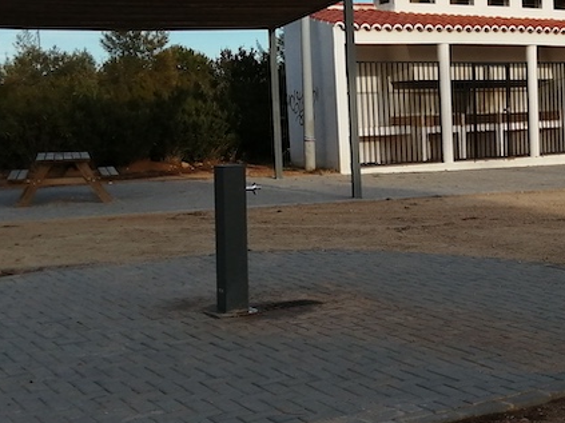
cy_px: 149
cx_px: 485
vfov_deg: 23.2
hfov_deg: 29.7
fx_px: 1028
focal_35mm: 63
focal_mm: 3.46
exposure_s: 1/1311
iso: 50
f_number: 1.8
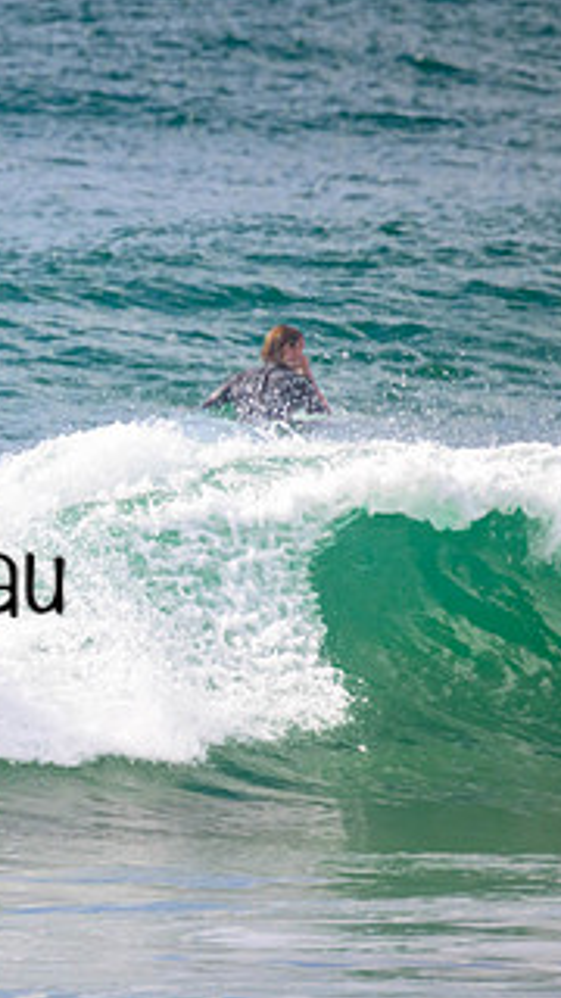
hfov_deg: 0.8
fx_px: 40144
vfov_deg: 1.4
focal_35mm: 1518
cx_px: -265
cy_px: 541
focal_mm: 800
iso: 1250
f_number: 11
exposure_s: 1/2000
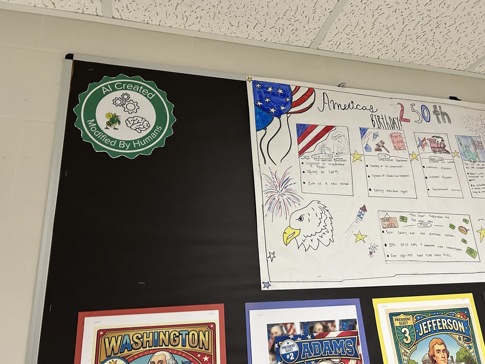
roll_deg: -0.8
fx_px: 364
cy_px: 182
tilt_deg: +19.2
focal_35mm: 26
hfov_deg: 67.3
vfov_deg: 53.1
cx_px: 242
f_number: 1.5
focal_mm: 5.7
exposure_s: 1/60
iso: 250
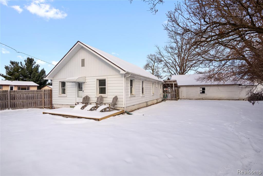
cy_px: 88
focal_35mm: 17
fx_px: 124
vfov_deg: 70.5
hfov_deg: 93.3
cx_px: 132
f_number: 9
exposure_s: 1/640
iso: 320
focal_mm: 17
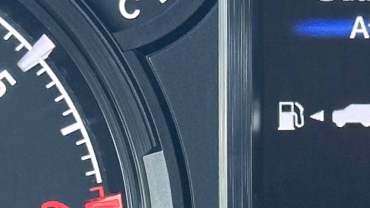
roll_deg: +2.7
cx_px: 393
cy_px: 84
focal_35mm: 285
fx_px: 2796
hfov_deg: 7.5
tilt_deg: -16.2
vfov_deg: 4.3
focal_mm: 6.86
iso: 125
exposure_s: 1/60
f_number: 1.78
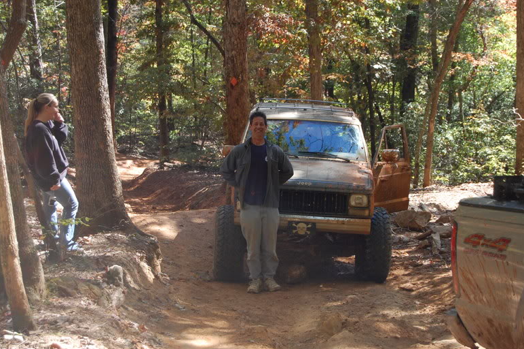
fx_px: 1243
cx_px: 256
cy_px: 170
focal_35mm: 86
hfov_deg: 23.8
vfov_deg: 15.9
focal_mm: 55
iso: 800
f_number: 5.6
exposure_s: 1/400
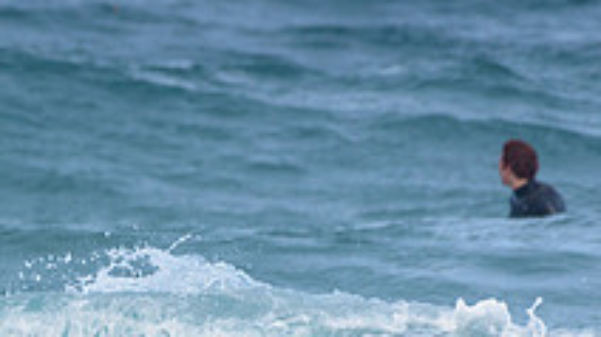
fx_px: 28033
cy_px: 376
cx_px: -221
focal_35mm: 1760
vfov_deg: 0.7
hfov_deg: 1.2
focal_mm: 500
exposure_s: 1/2000
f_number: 5.6
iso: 280
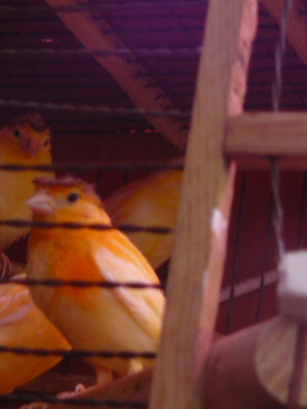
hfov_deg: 8.8
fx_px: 1998
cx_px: 62
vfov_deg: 11.7
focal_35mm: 169
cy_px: 204
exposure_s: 1/15
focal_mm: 14
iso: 200
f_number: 3.2
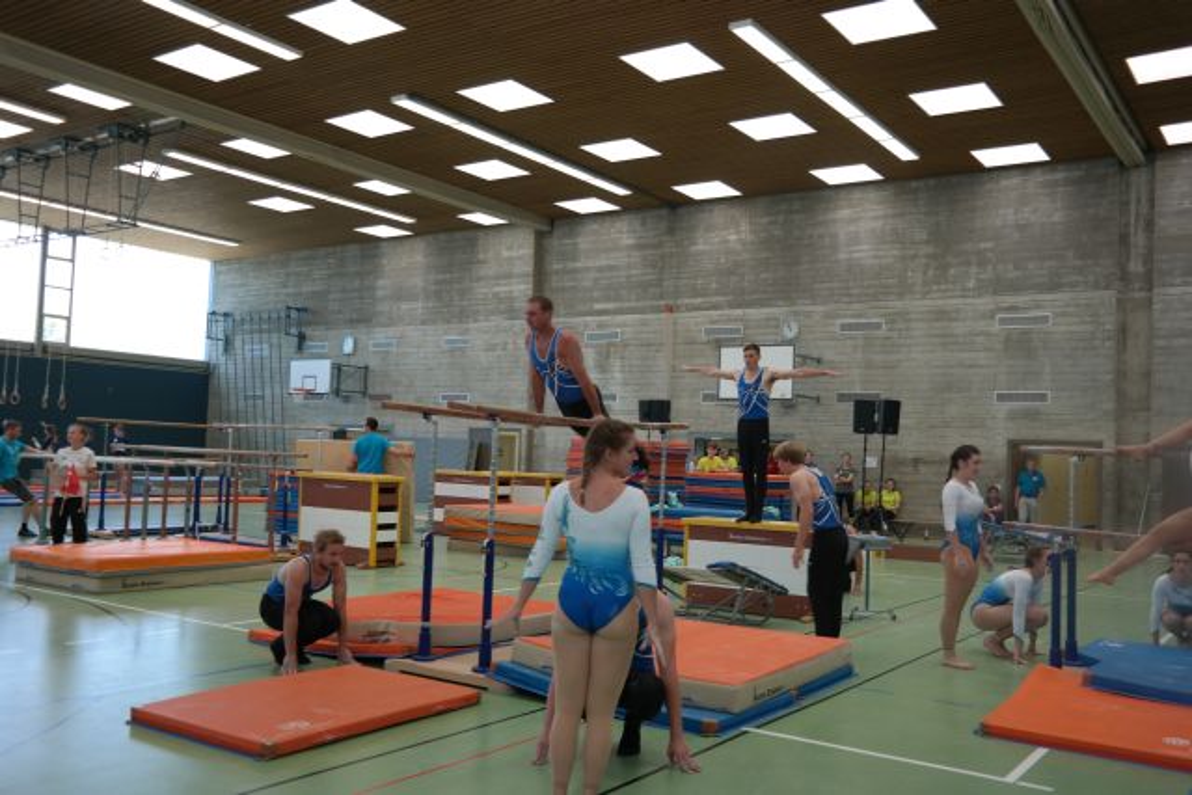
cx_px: 596
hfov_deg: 57.2
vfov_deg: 40.0
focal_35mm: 33
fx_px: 1093
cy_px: 398
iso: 200
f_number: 4
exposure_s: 1/80
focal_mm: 22
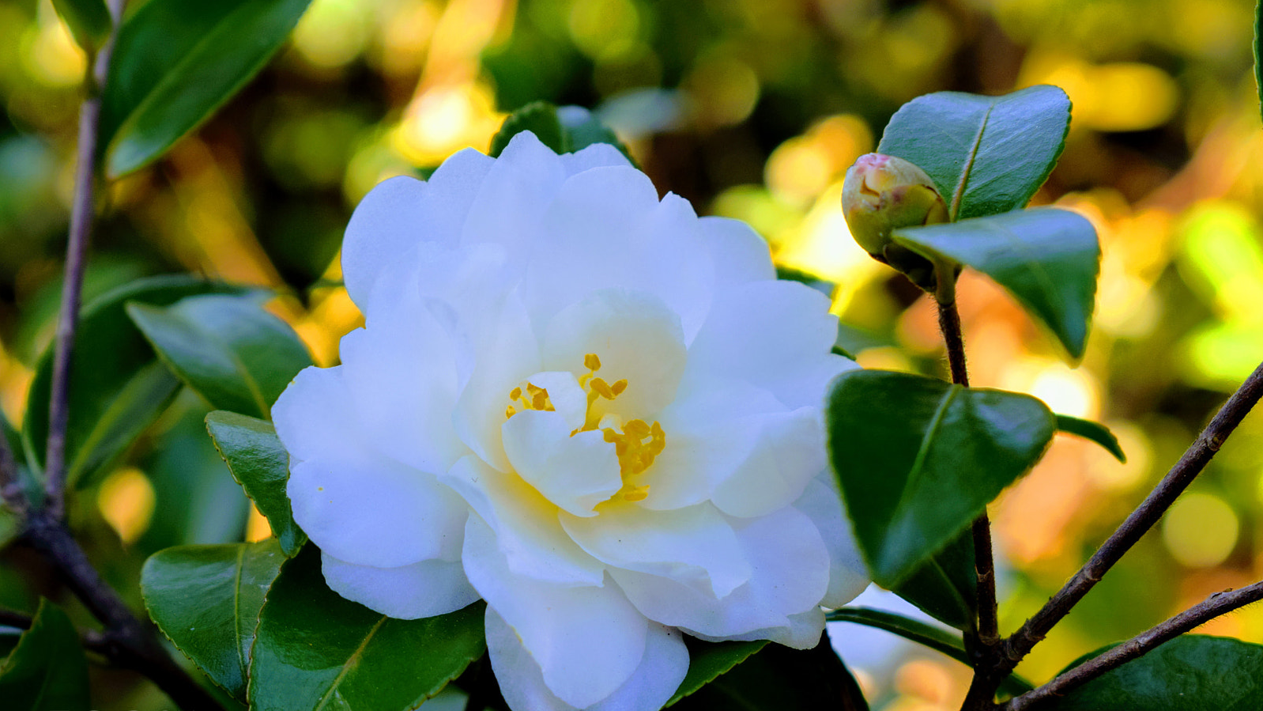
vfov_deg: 14.0
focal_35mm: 87
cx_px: 632
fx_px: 2898
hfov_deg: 24.6
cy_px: 411
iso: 400
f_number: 7.1
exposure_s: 1/200
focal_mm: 55
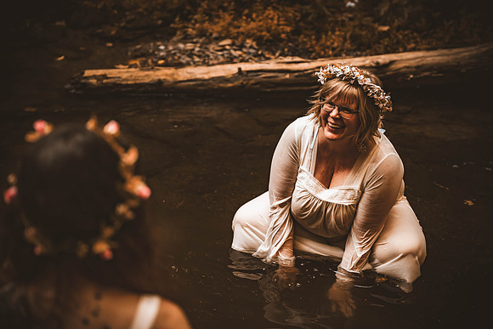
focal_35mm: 70
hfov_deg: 28.8
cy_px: 164
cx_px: 246
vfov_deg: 19.5
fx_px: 959
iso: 1000
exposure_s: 1/400
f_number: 2.8
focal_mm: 70
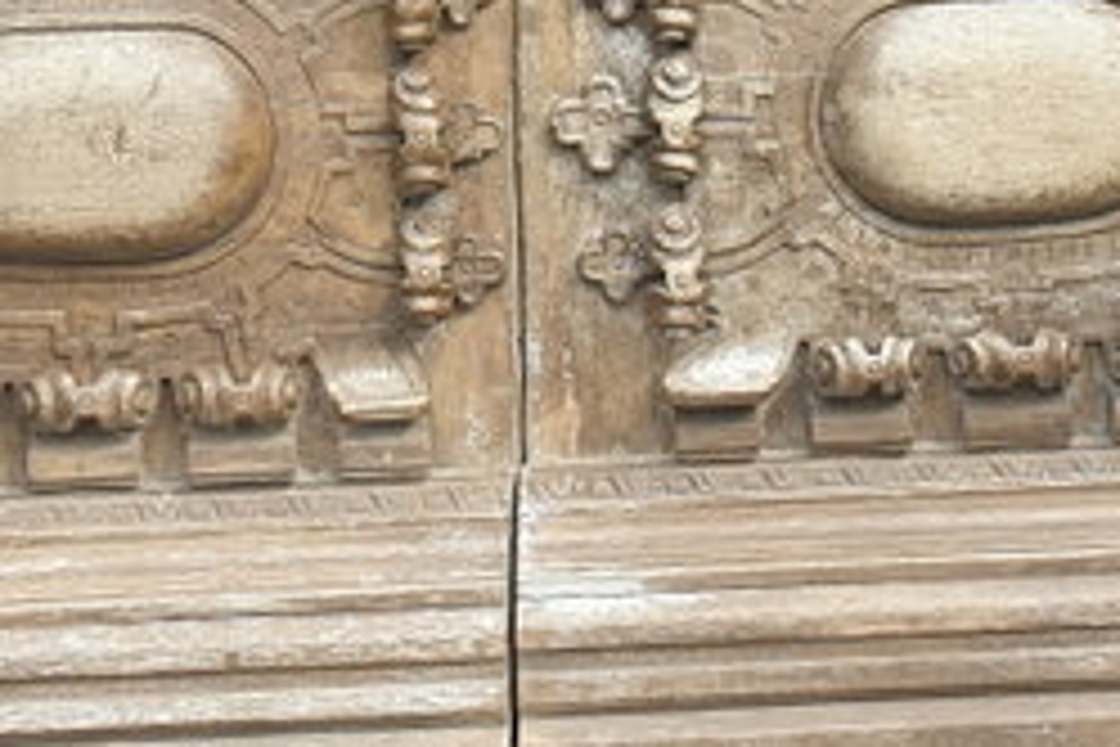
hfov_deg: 21.7
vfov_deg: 12.6
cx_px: 526
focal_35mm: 94
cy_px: -803
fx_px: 2924
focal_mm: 4.3
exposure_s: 1/190
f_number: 2.4
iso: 50
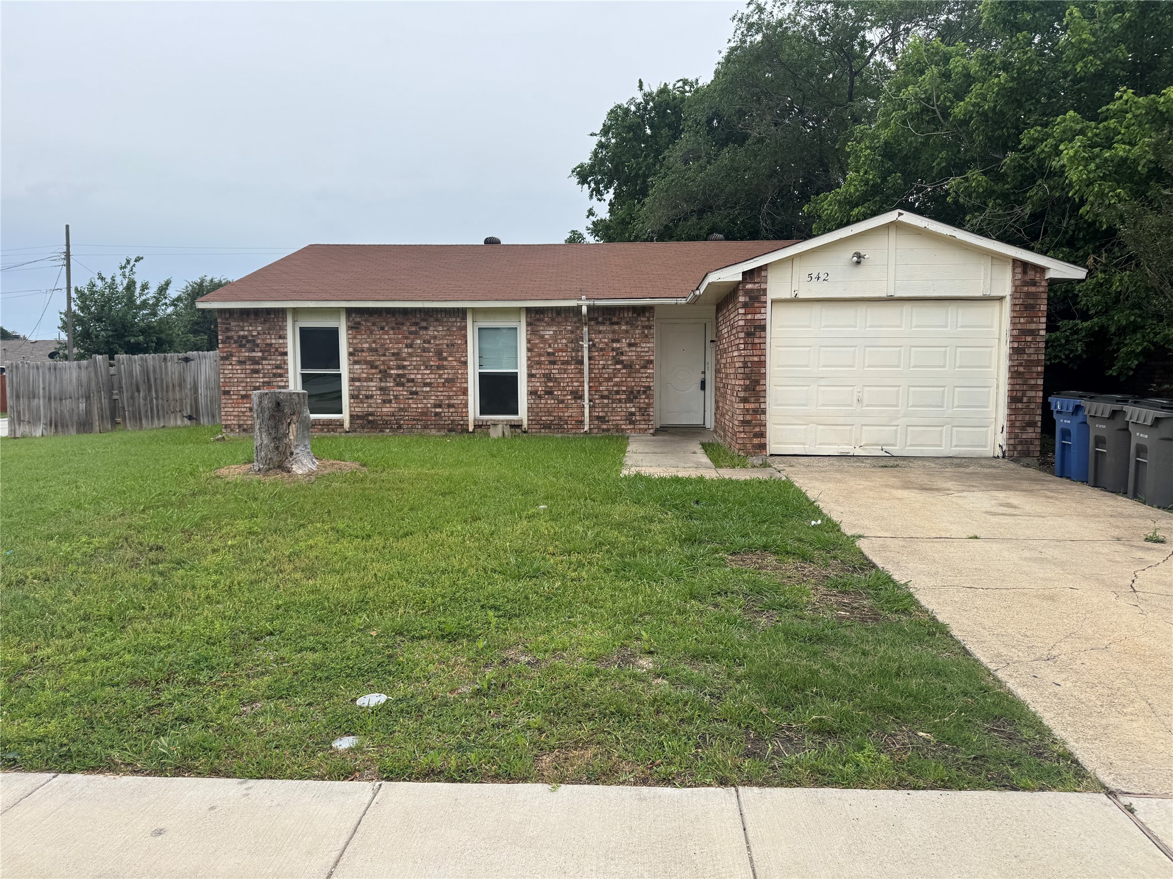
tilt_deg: -5.3
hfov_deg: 71.6
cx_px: 586
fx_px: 813
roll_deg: +0.5
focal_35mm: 24
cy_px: 440
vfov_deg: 56.8
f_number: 1.78
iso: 80
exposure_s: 1/1721
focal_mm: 6.76
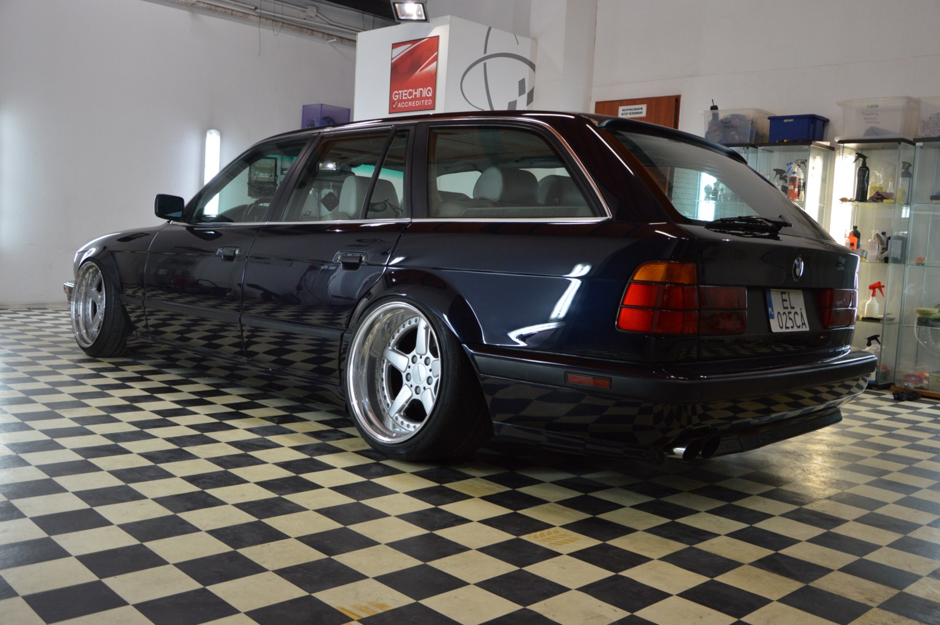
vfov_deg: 39.9
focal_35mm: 33
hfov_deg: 57.3
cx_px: 470
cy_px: 312
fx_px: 861
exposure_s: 1/80
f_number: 4.5
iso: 400
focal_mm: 22
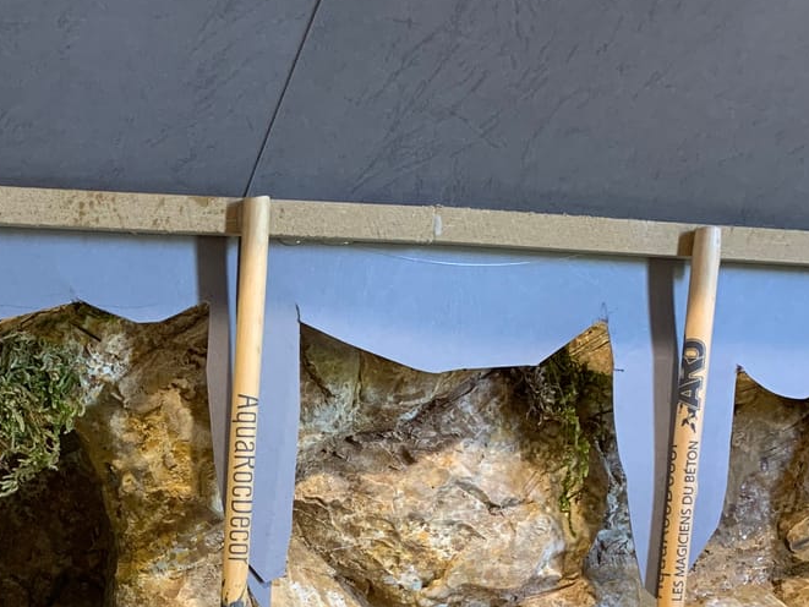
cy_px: 611
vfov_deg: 23.7
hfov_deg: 31.0
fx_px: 1379
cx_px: 58
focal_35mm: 59
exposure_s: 1/50
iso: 125
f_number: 1.8
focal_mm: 4.25
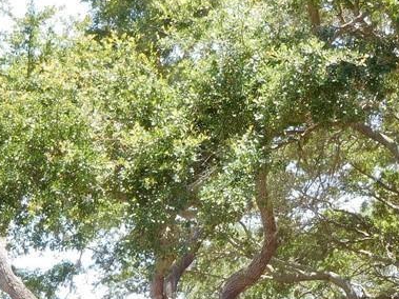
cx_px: 261
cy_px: 325
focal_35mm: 135
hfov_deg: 14.6
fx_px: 1556
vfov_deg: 10.8
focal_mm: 8.9
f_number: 4.1
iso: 125
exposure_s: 1/160
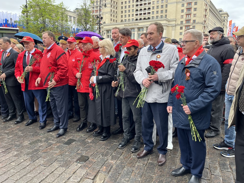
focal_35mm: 27
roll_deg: -1.2
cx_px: 125
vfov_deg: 51.4
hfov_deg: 65.3
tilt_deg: -9.9
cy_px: 89
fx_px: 190
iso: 40
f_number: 1.6
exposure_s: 1/122
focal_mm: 5.1
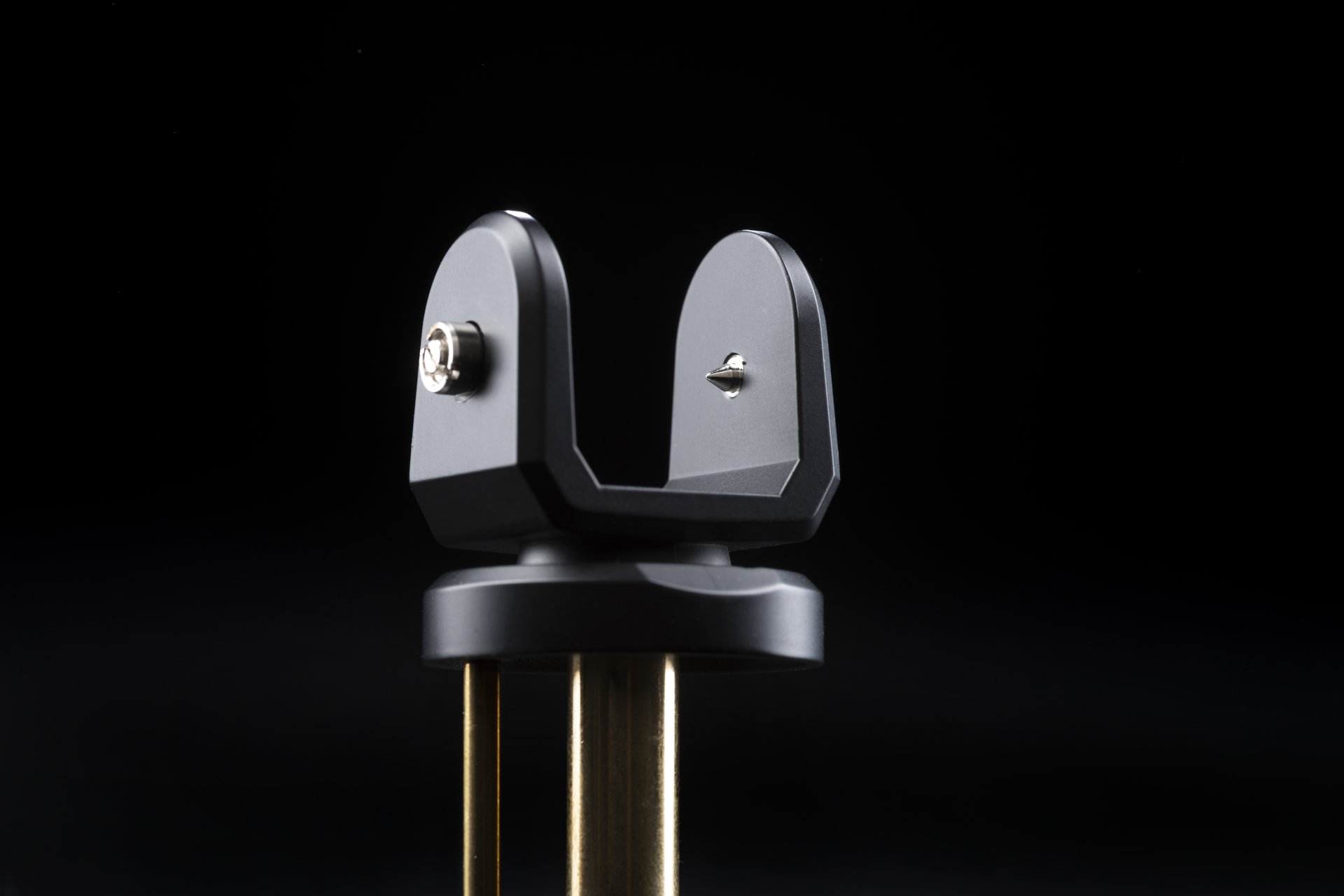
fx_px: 3920
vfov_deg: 13.0
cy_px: 448
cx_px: 672
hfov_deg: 19.5
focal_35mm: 105
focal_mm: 105
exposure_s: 1/100
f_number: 11
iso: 100
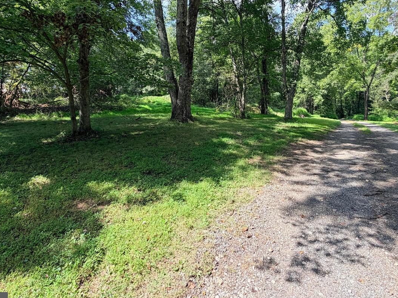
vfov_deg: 67.6
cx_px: 212
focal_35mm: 19
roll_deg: +1.9
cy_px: 112
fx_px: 218
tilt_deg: -1.5
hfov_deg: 84.5
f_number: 2.2
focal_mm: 2.22
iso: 50
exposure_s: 1/398
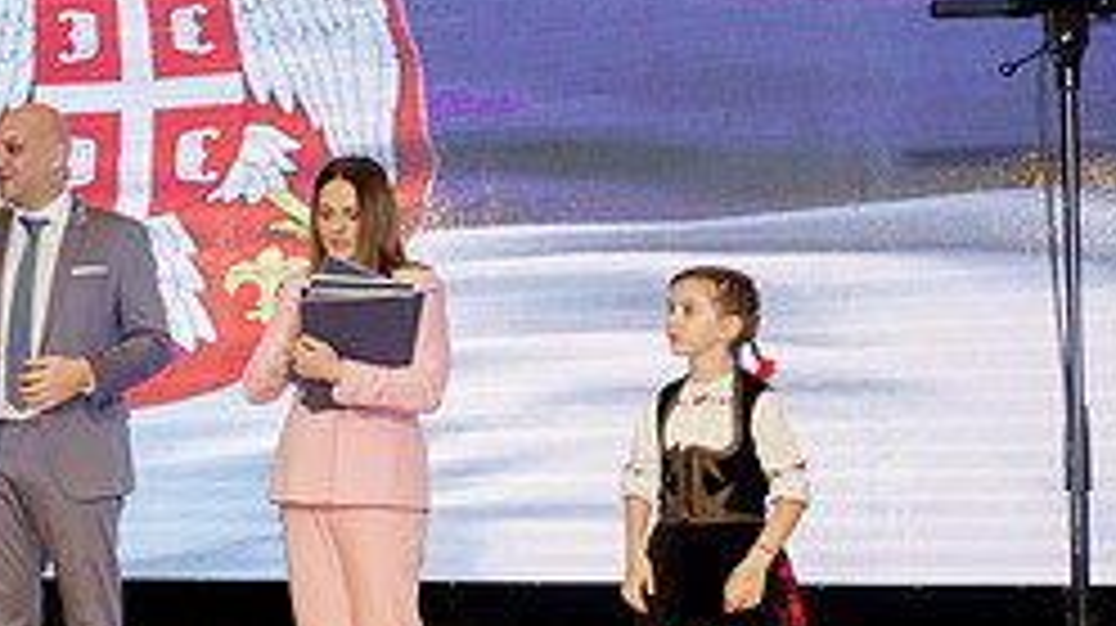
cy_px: 401
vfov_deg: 18.4
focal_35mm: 65
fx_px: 1922
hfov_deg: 29.9
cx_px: -31
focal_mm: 24
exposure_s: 1/250
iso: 2500
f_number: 4
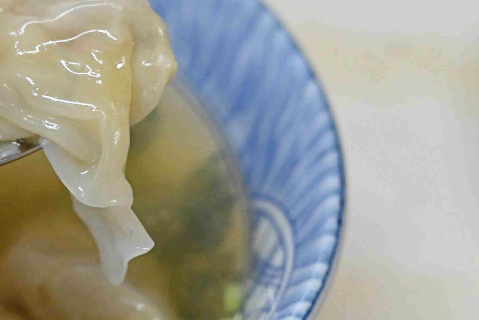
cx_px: -63
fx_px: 2316
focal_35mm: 174
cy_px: 95
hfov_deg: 11.6
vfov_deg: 7.9
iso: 1400
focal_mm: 50
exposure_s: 1/200
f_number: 3.2
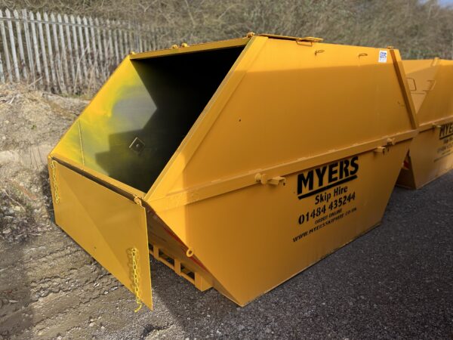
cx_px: 226
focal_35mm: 26
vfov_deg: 53.1
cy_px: 170
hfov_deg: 67.3
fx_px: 340
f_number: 1.6
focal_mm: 5.1
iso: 50
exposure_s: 1/1225
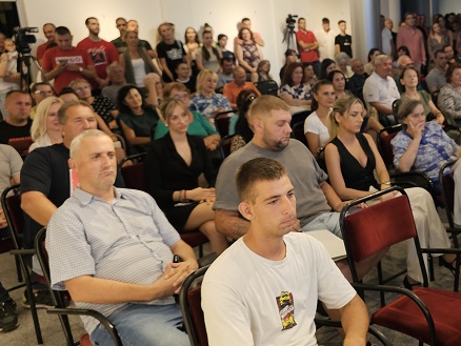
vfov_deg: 34.3
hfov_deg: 41.7
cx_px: 402
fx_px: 560
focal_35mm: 42
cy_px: 155
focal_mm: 6.3
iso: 80
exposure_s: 1/100
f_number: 1.7
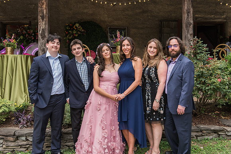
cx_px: 116
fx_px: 238
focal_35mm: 37
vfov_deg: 35.8
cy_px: 75
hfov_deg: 51.7
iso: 640
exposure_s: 1/200
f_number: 4.5
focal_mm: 34
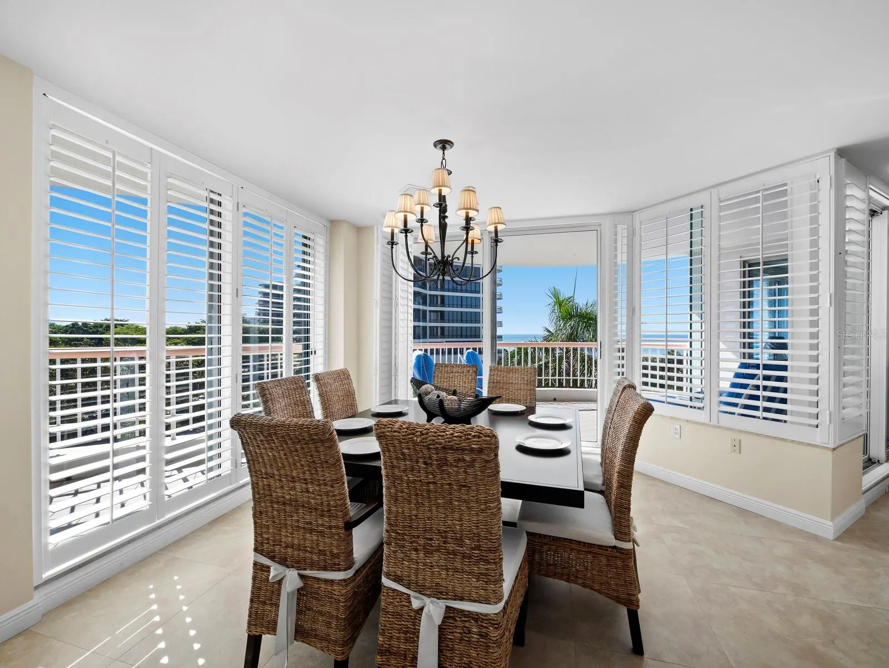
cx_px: 444
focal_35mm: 14
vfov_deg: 85.7
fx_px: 360
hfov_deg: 102.0
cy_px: 334
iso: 400
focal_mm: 7
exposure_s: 1/80
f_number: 8
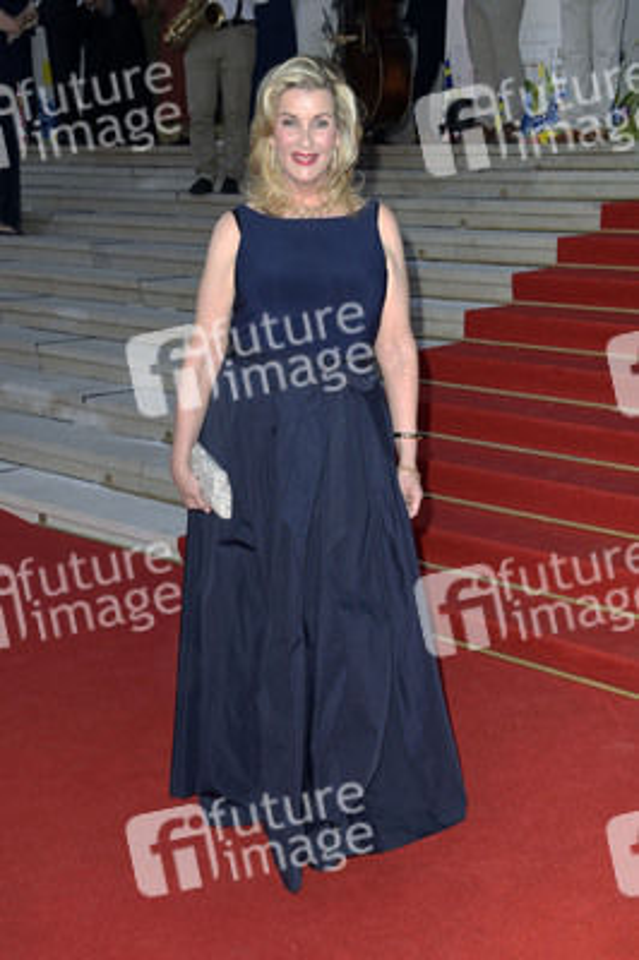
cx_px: 320
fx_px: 1333
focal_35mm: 50
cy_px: 480
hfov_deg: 26.9
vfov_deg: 39.6
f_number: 5.6
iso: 1250
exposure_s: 1/250
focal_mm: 50
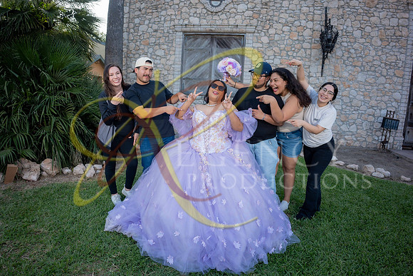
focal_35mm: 20
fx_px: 229
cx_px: 206
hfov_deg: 84.0
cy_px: 138
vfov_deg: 62.0
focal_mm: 20
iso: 125
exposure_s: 1/400
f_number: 2.8
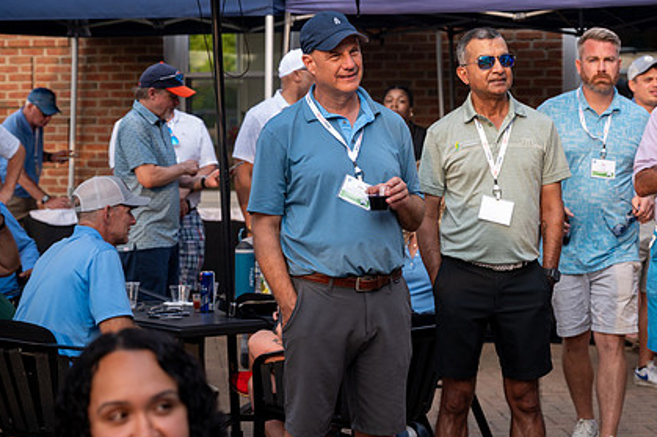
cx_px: 447
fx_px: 1769
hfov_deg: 20.9
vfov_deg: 14.1
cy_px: 157
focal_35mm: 97
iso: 500
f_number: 4
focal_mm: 70
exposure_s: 1/640
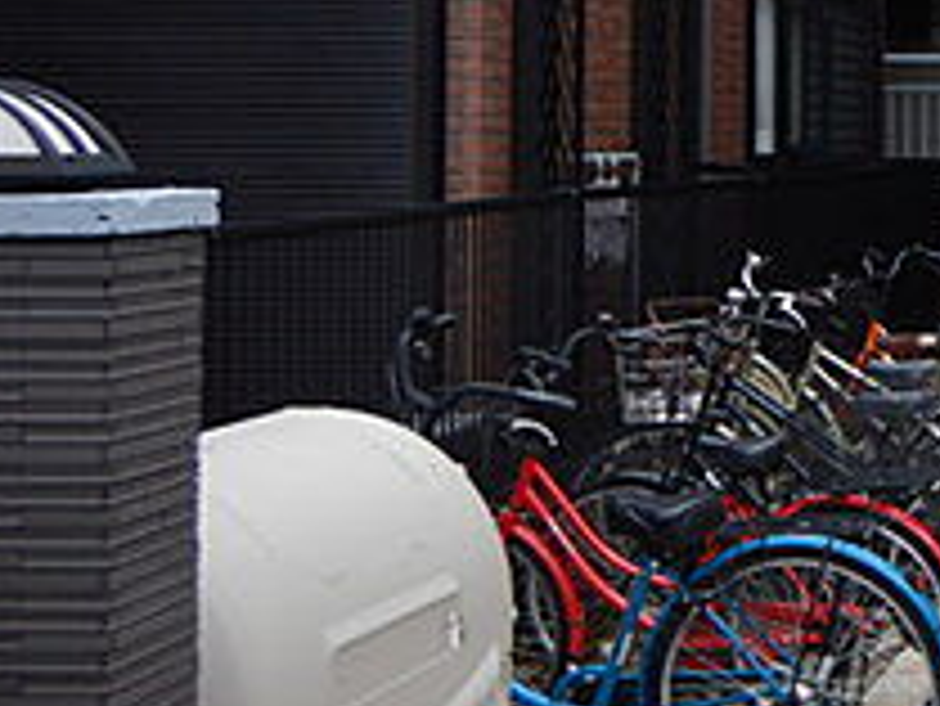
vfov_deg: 21.0
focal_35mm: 69
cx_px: 1237
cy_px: 99
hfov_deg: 24.4
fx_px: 1875
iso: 125
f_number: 2.8
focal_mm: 4.3
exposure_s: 1/50
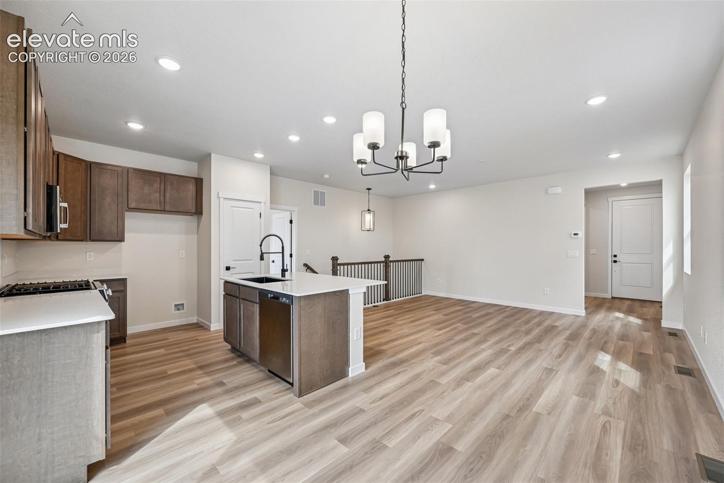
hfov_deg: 104.3
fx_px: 282
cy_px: 242
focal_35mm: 14
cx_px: 362
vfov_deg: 81.2
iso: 180
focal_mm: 14
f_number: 9
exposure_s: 1/15
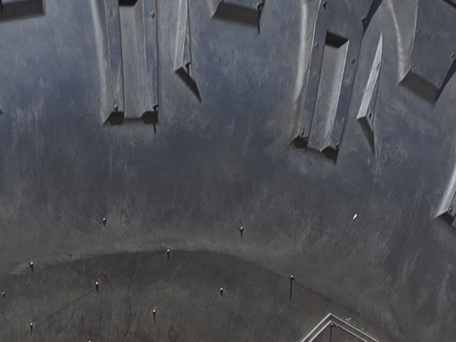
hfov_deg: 14.8
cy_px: 952
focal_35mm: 129
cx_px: -70
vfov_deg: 9.5
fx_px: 1700
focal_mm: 5.4
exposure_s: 1/1170
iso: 25
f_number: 1.8
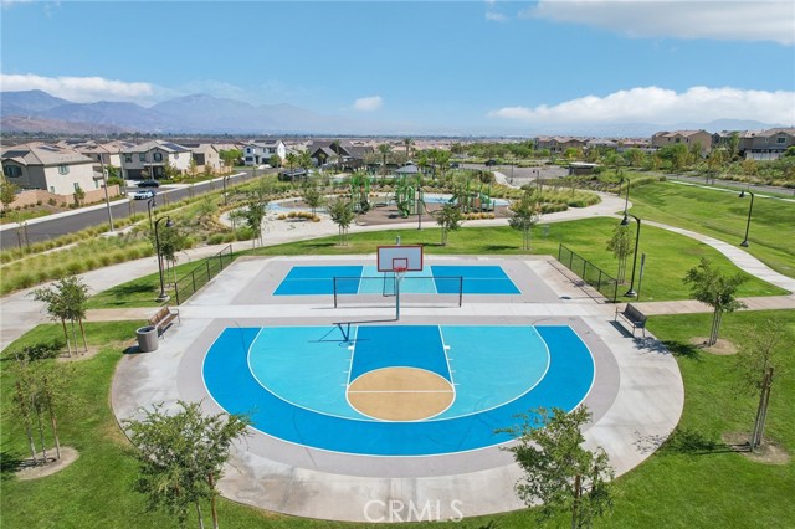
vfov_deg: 57.2
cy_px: 264
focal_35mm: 22
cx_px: 398
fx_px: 486
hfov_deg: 78.6
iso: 110
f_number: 2.8
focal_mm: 8.4
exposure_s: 1/2500
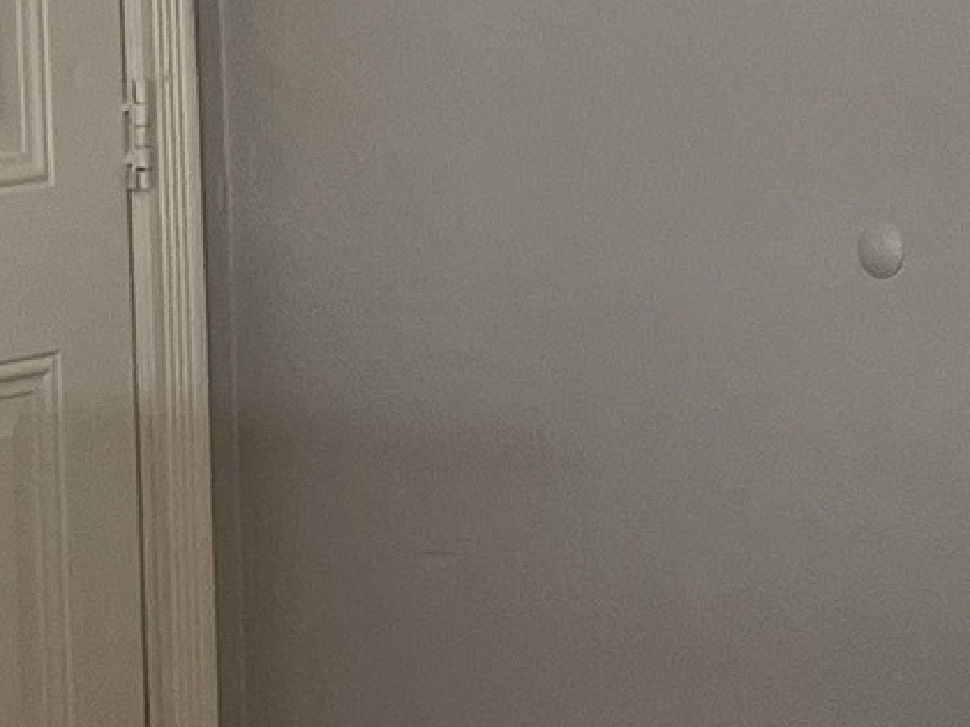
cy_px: 171
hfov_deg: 10.2
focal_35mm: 190
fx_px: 5324
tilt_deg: -5.4
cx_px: 1342
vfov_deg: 7.8
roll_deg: +1.2
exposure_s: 1/115
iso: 125
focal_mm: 5.1
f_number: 1.6
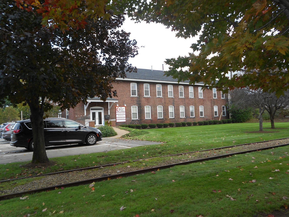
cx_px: 144
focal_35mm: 29
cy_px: 108
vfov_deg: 48.2
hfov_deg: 61.7
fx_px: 242
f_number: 3.4
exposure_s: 1/60
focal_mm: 5.1
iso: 80
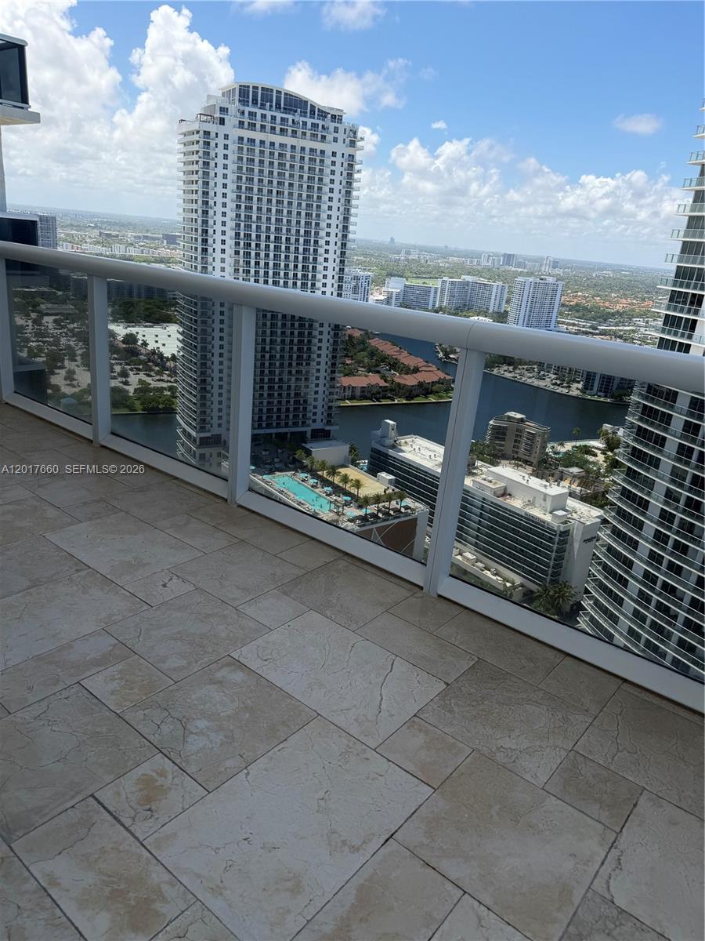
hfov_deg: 56.8
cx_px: 352
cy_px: 470
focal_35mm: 24
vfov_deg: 71.6
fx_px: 652
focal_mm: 6.76
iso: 80
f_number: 1.78
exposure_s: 1/3584
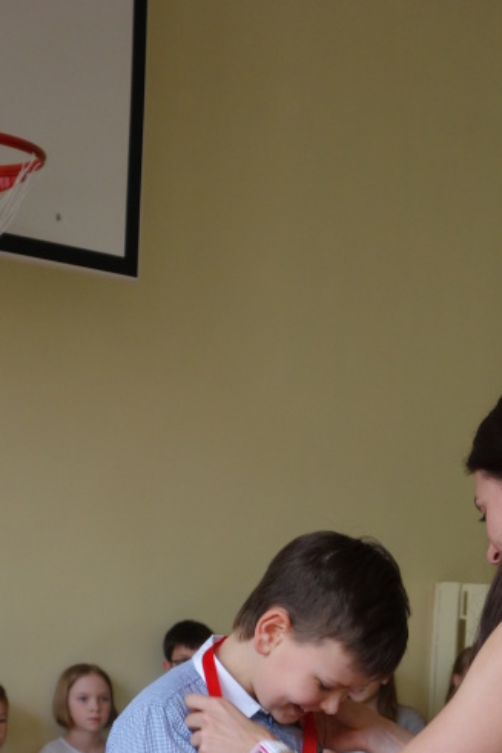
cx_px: 418
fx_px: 2009
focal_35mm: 96
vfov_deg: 20.6
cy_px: 751
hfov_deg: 14.1
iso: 400
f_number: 3.2
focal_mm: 17.18
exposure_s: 1/50
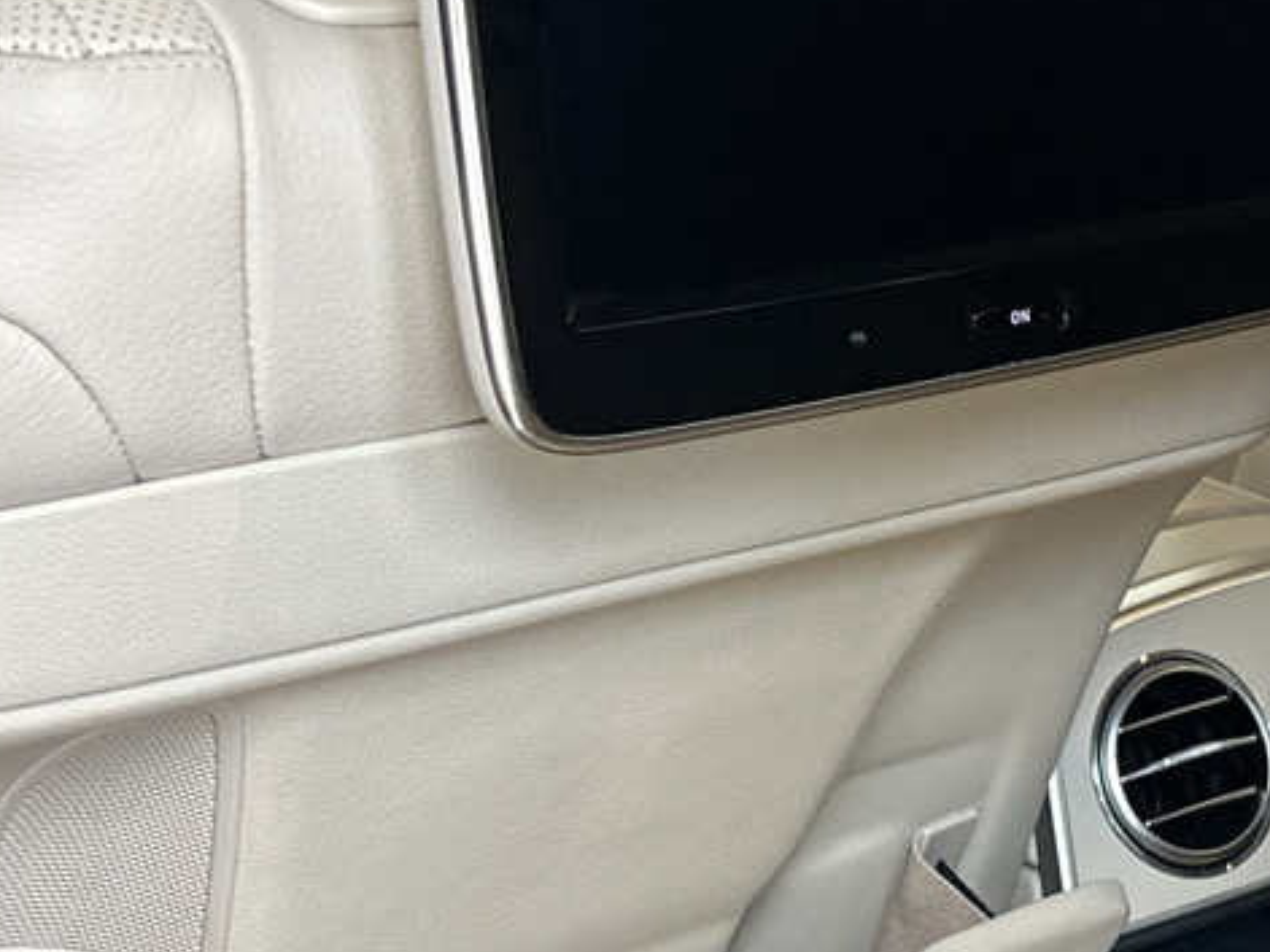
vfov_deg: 14.5
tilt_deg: -18.0
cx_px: 1335
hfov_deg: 18.6
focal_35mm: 102
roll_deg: -2.7
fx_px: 3741
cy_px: 450
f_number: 1.78
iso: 160
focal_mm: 6.86
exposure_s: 1/100
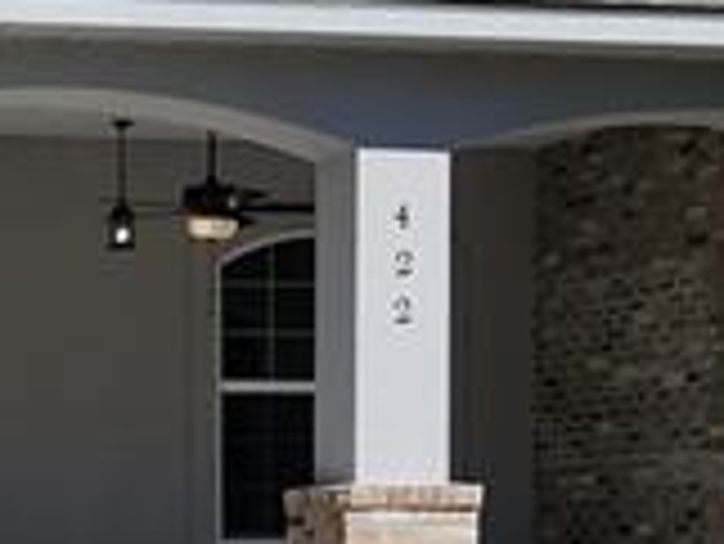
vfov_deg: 10.0
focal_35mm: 146
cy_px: 710
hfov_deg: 13.1
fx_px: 3056
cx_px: -153
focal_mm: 5.4
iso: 20
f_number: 1.8
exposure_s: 1/3483
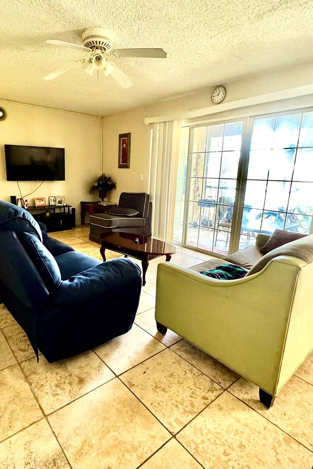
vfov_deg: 84.0
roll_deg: -1.5
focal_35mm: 20
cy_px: 231
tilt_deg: -13.5
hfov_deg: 61.3
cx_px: 123
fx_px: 261
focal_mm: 2.22
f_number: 2.2
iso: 500
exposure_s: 1/60
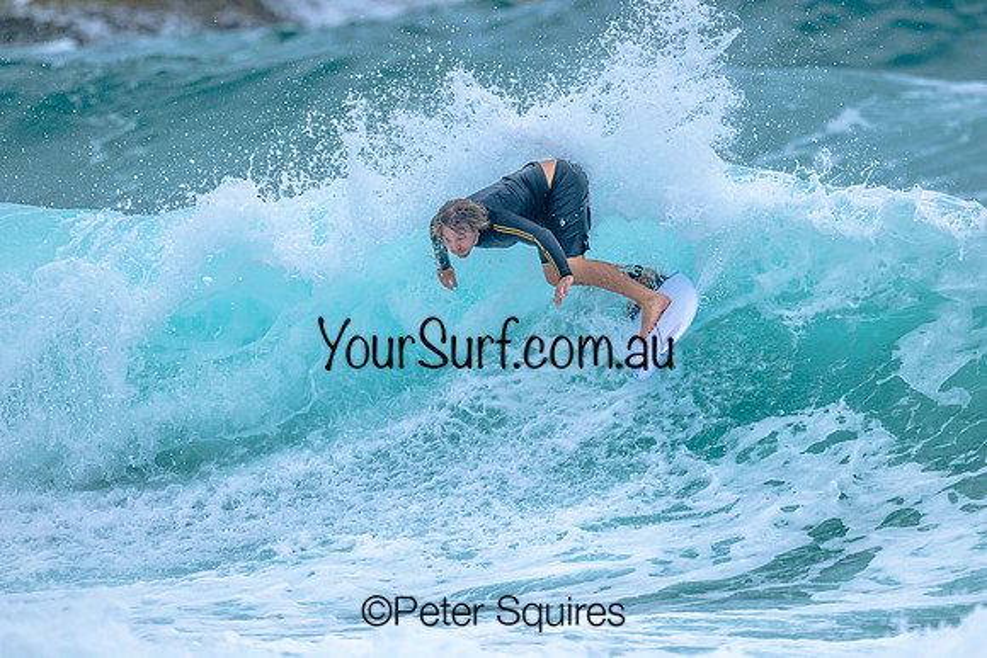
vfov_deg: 1.5
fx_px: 24392
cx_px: 538
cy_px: 366
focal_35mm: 890
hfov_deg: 2.3
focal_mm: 800
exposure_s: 1/2500
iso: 360
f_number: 6.3
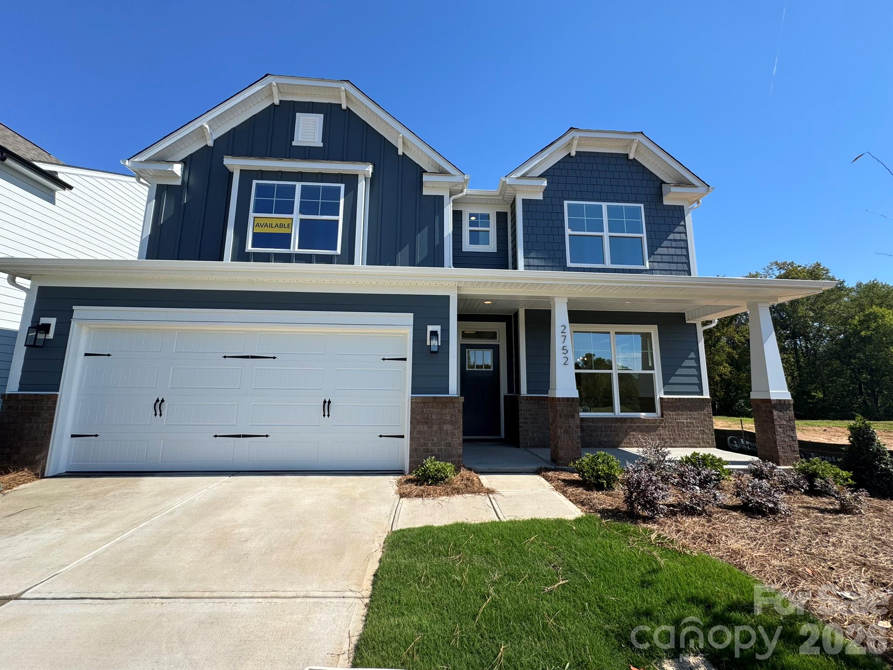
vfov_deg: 85.7
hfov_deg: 102.1
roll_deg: -0.1
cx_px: 446
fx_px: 361
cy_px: 335
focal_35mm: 14
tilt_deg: +8.7
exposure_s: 1/1110
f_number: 2.2
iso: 40
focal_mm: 2.22
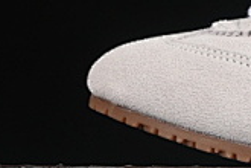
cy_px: -85
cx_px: 465
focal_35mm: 364
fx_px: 2538
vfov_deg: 3.8
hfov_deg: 5.6
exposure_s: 1/80
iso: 160
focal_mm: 50
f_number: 8
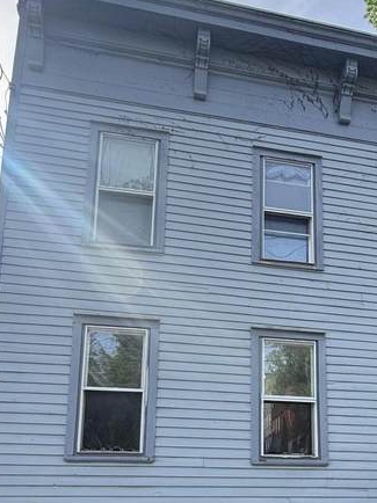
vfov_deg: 54.5
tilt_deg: +10.2
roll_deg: -1.4
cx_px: 239
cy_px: 401
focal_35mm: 31
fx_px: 451
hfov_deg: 45.0
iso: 50
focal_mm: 2.22
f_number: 2.2
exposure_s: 1/498
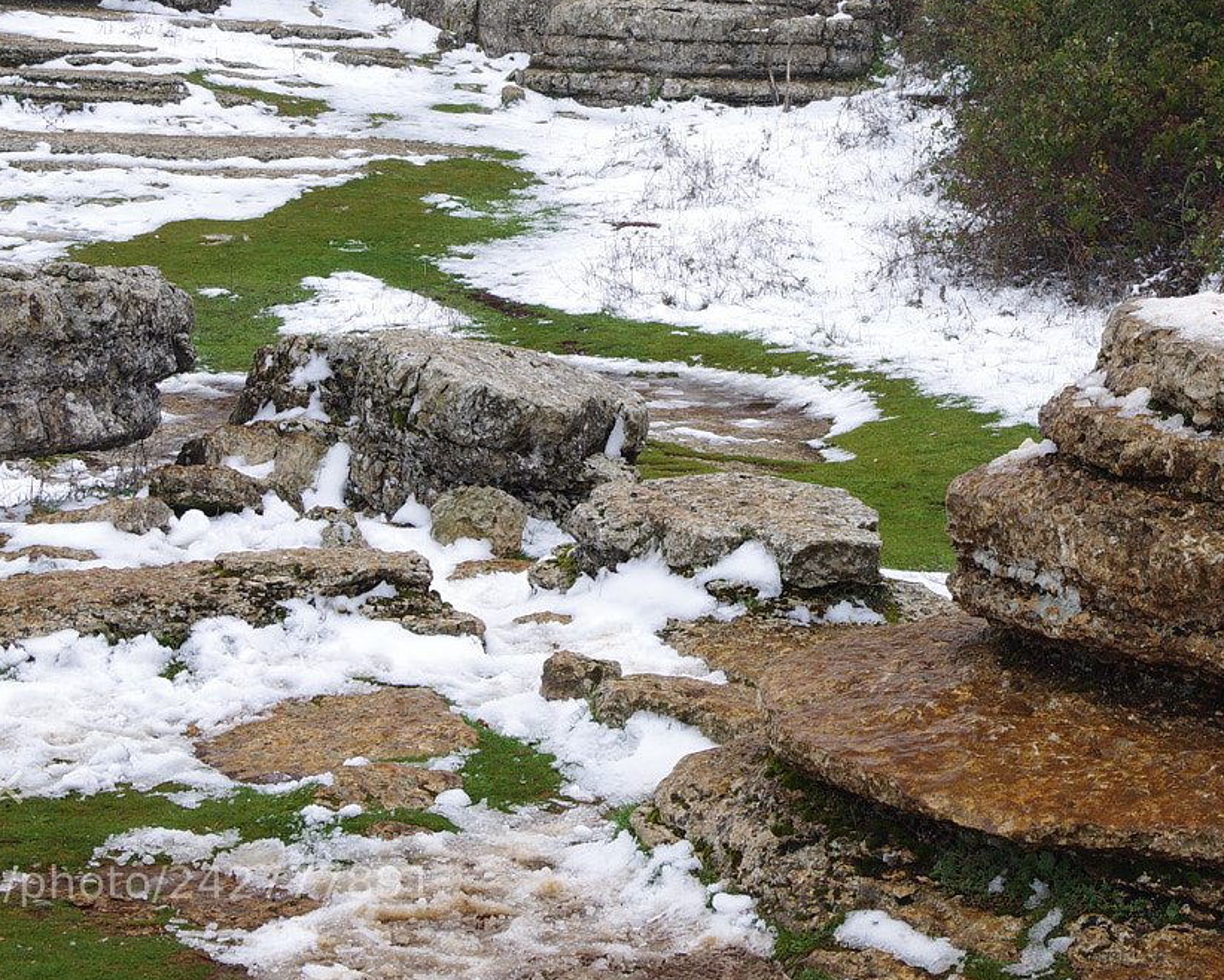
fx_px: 3044
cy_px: 206
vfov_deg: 18.1
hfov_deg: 22.6
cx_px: 844
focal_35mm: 84
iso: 100
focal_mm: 31
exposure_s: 1/8
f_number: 11
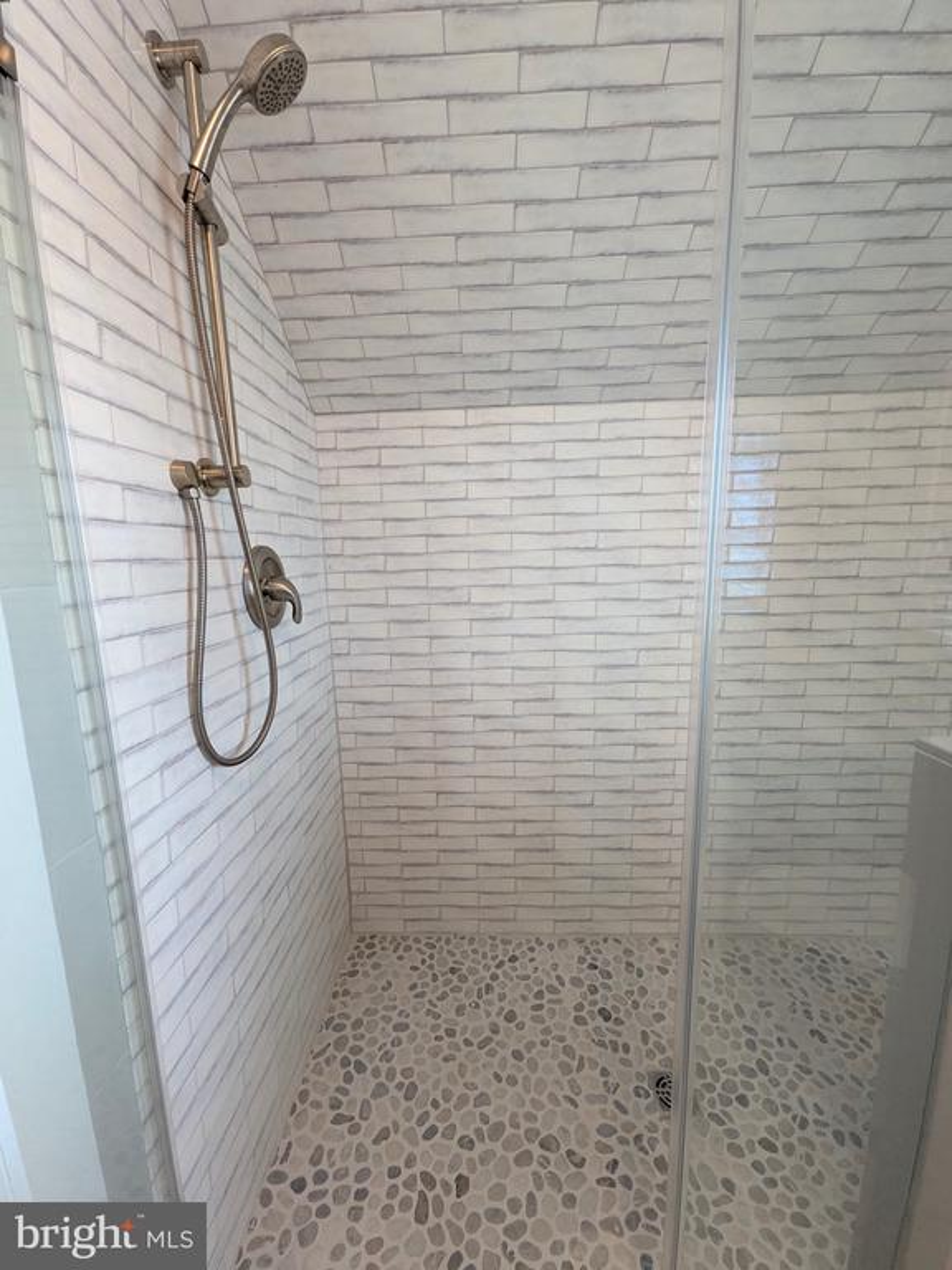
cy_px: 635
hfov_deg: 85.7
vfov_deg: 102.1
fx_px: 513
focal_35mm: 14
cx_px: 476
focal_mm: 1.85
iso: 313
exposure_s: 1/120
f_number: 2.2
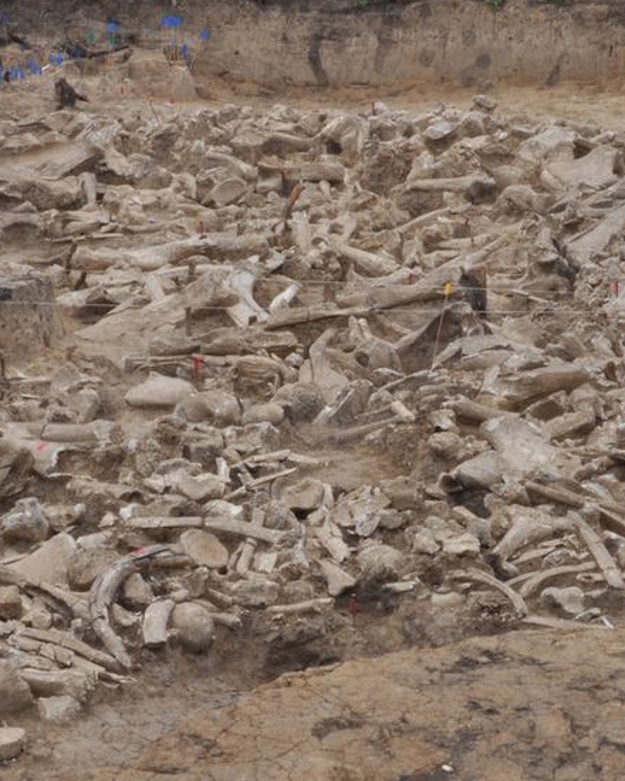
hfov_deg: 11.8
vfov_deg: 14.7
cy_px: 471
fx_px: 3029
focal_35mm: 131
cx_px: 210
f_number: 32
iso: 160
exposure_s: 1/20
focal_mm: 40
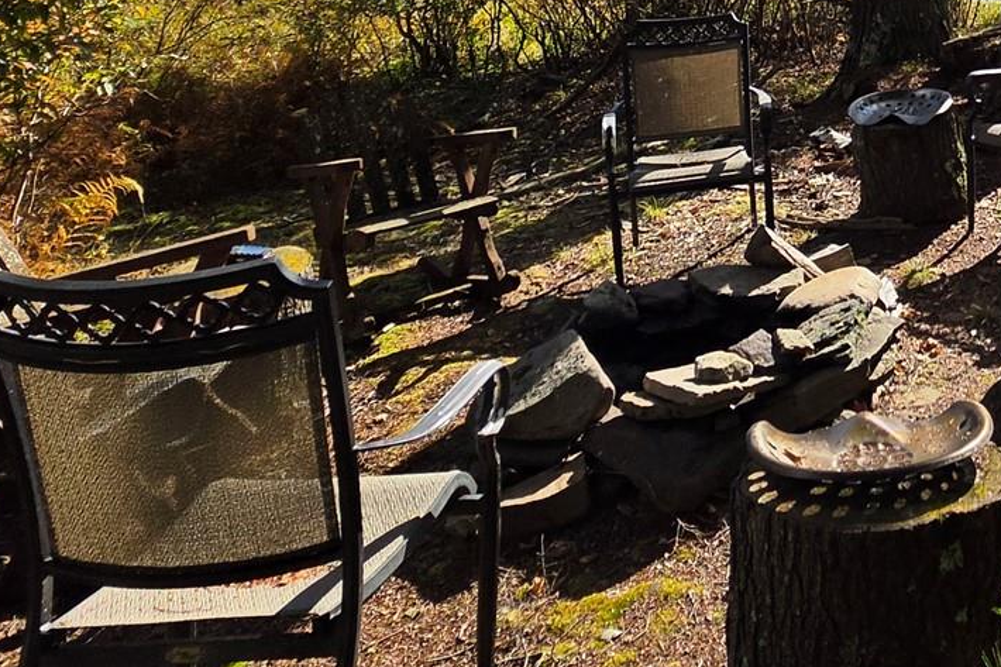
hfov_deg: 43.9
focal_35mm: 39
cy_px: -202
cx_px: 952
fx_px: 1084
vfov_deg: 28.2
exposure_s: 1/2423
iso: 32
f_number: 1.9
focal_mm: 2.2
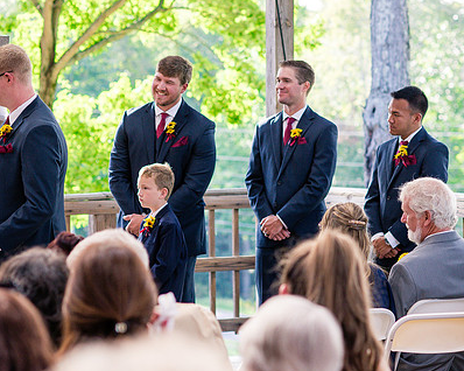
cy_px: 119
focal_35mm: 159
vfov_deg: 9.7
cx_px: 274
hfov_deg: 12.1
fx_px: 2182
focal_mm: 85
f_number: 3.2
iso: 400
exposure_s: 1/400
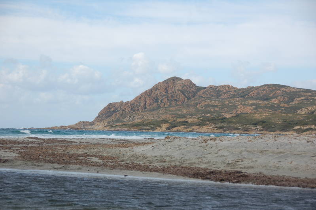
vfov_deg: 12.2
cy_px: 105
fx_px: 986
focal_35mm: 112
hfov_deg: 18.2
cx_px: 158
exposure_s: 1/640
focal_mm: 75
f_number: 6.3
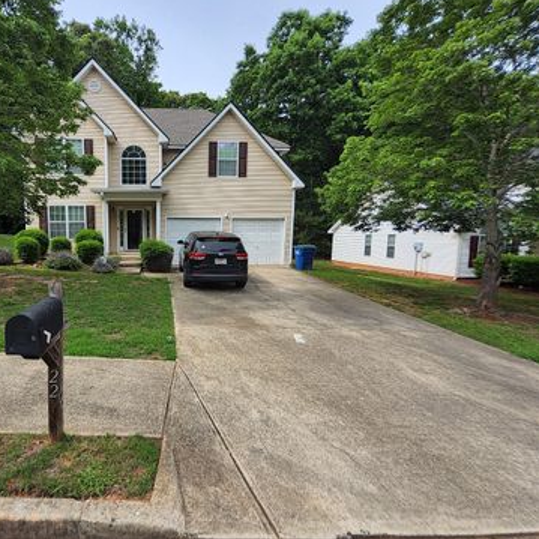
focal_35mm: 16
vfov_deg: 87.4
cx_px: 167
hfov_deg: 83.5
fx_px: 282
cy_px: 275
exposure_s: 1/736
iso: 32
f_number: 2.2
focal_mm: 1.13
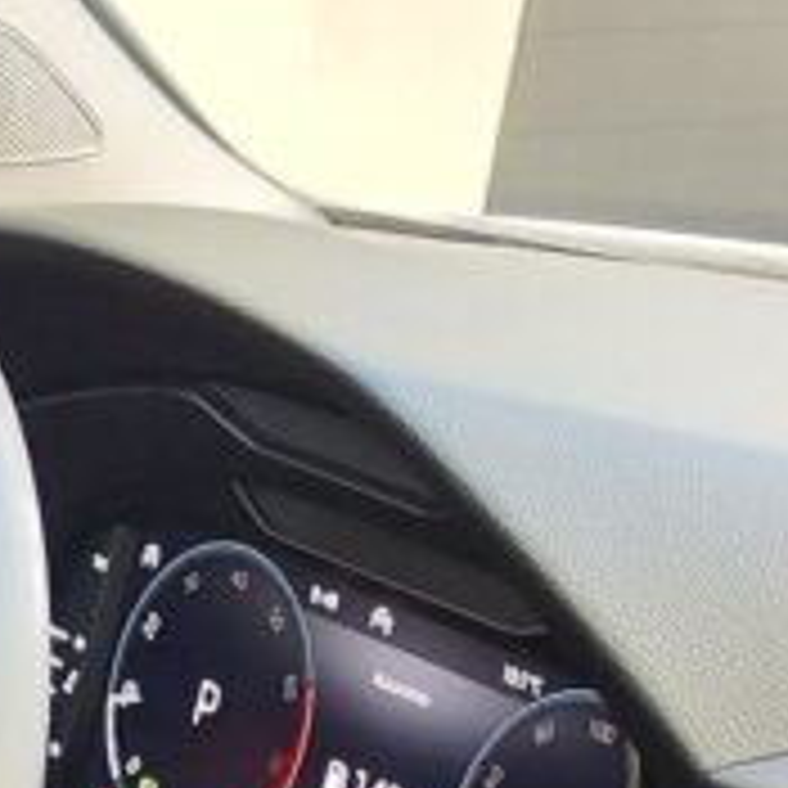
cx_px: -666
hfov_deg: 10.1
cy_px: 2175
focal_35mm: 163
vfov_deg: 9.1
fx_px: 4198
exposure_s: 1/100
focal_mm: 7.01
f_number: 1.69
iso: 279
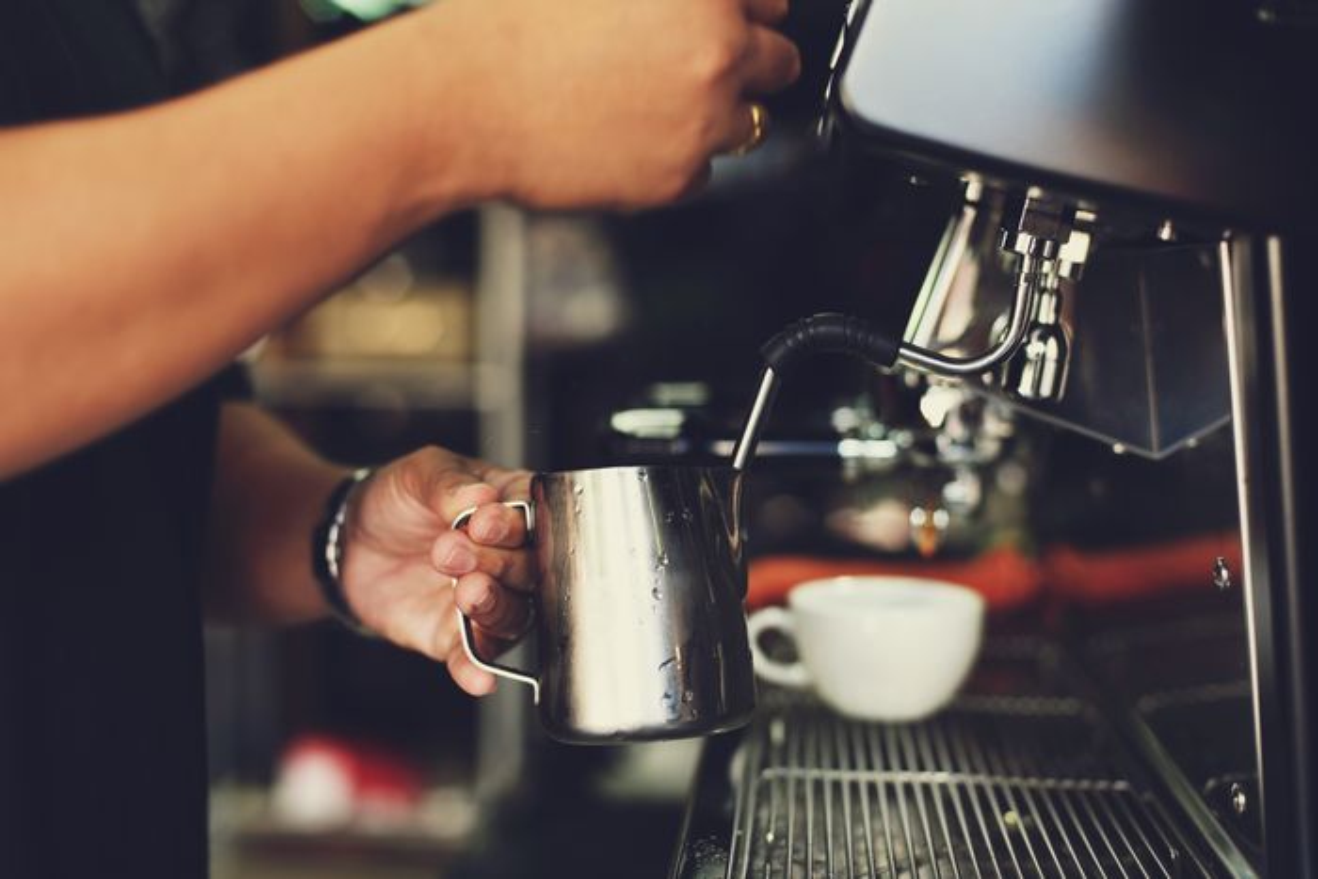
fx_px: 1831
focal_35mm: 50
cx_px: 659
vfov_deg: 27.0
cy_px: 440
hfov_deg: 39.6
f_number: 2.8
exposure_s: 1/125
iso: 250
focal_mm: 50
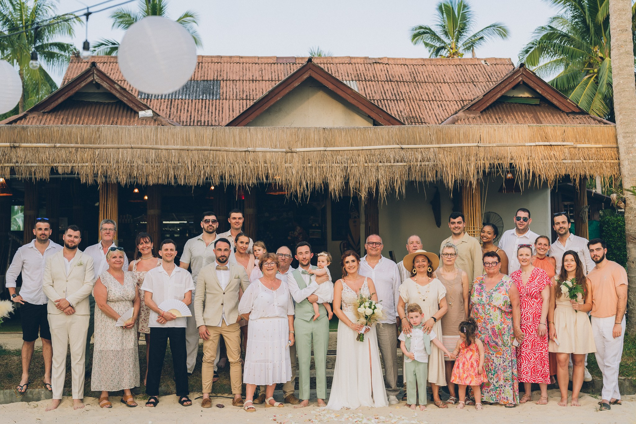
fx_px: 914
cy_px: 212
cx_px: 311
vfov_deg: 26.1
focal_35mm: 52
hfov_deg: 38.4
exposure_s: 1/250
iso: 100
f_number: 2.8
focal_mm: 50
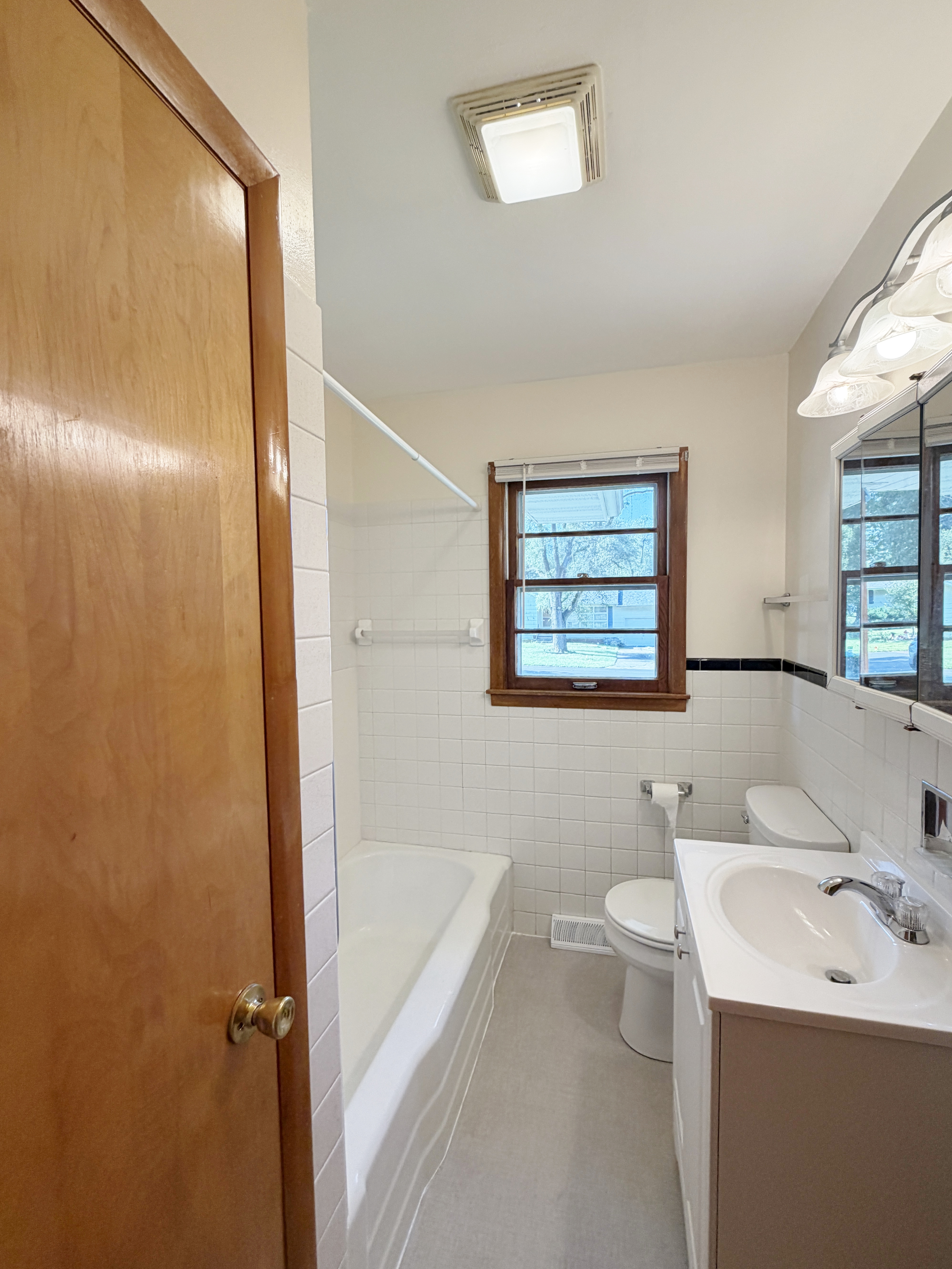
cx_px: 496
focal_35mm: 15
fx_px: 550
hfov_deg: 81.7
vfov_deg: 98.2
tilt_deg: -2.7
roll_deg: +1.5
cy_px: 639
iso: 125
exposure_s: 1/120
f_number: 2.2
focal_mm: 2.22
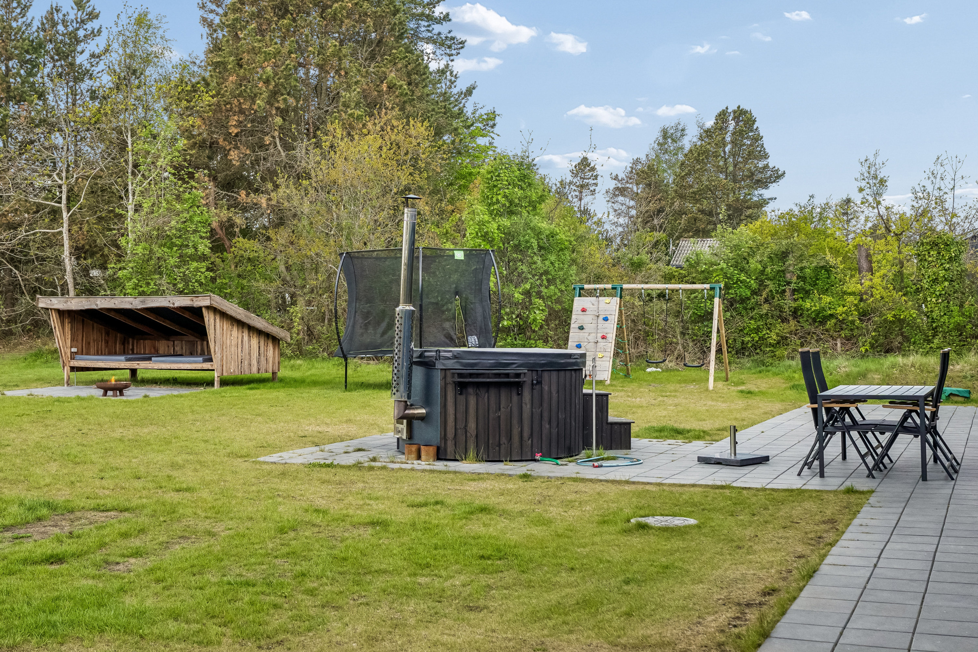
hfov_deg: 43.6
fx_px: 1222
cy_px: 326
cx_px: 489
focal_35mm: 45
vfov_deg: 29.9
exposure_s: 1/800
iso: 640
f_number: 5.6
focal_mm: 30
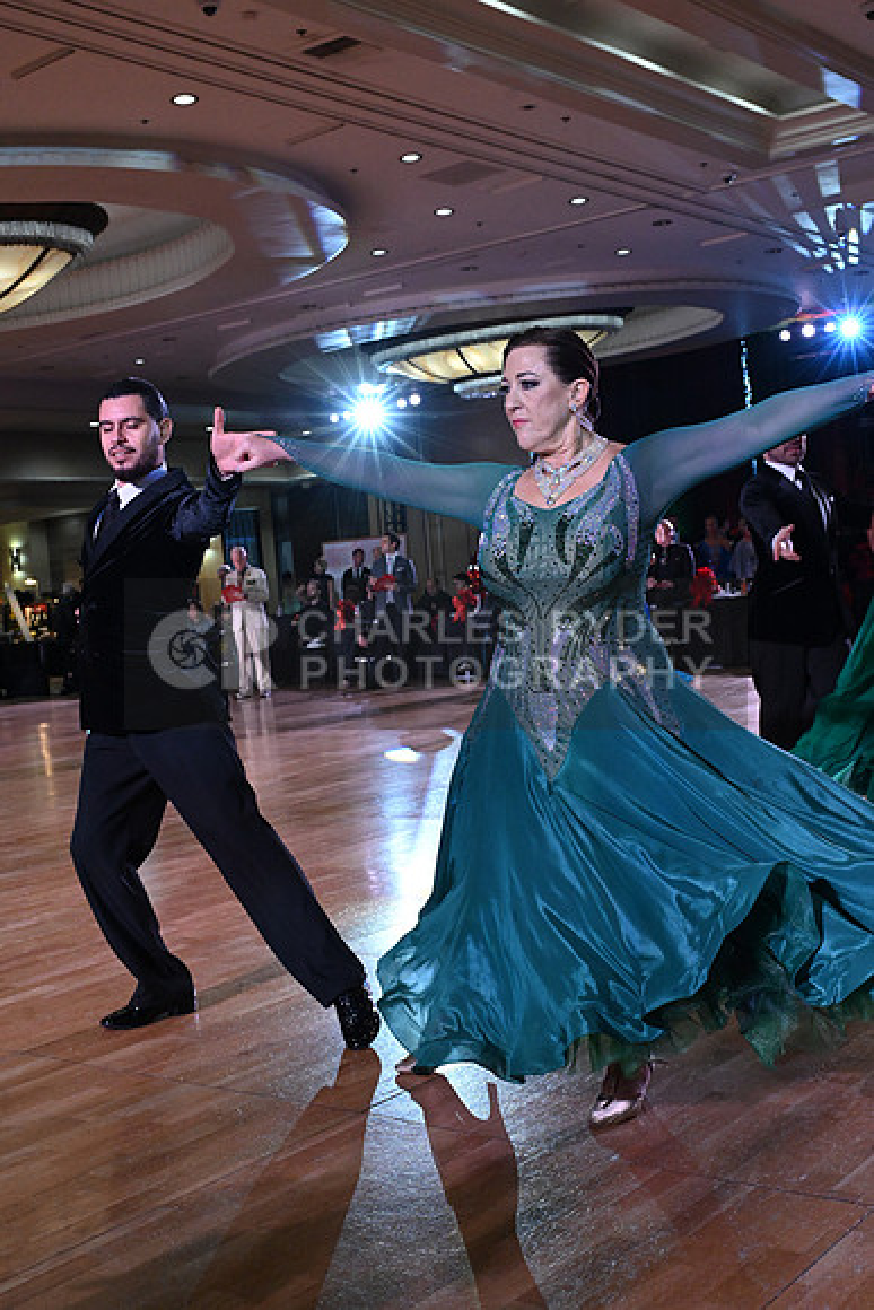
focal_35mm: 42
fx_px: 1528
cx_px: 437
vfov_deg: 46.4
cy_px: 655
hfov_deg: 31.9
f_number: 7.1
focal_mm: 42
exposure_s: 1/320
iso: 5000
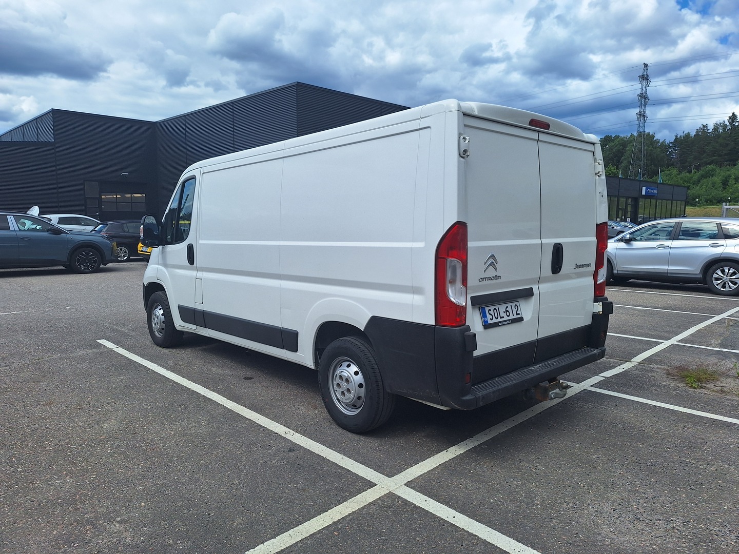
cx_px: 370
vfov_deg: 58.9
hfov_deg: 73.9
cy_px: 277
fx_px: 491
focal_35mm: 23
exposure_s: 1/3040
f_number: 1.8
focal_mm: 5.54
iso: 40
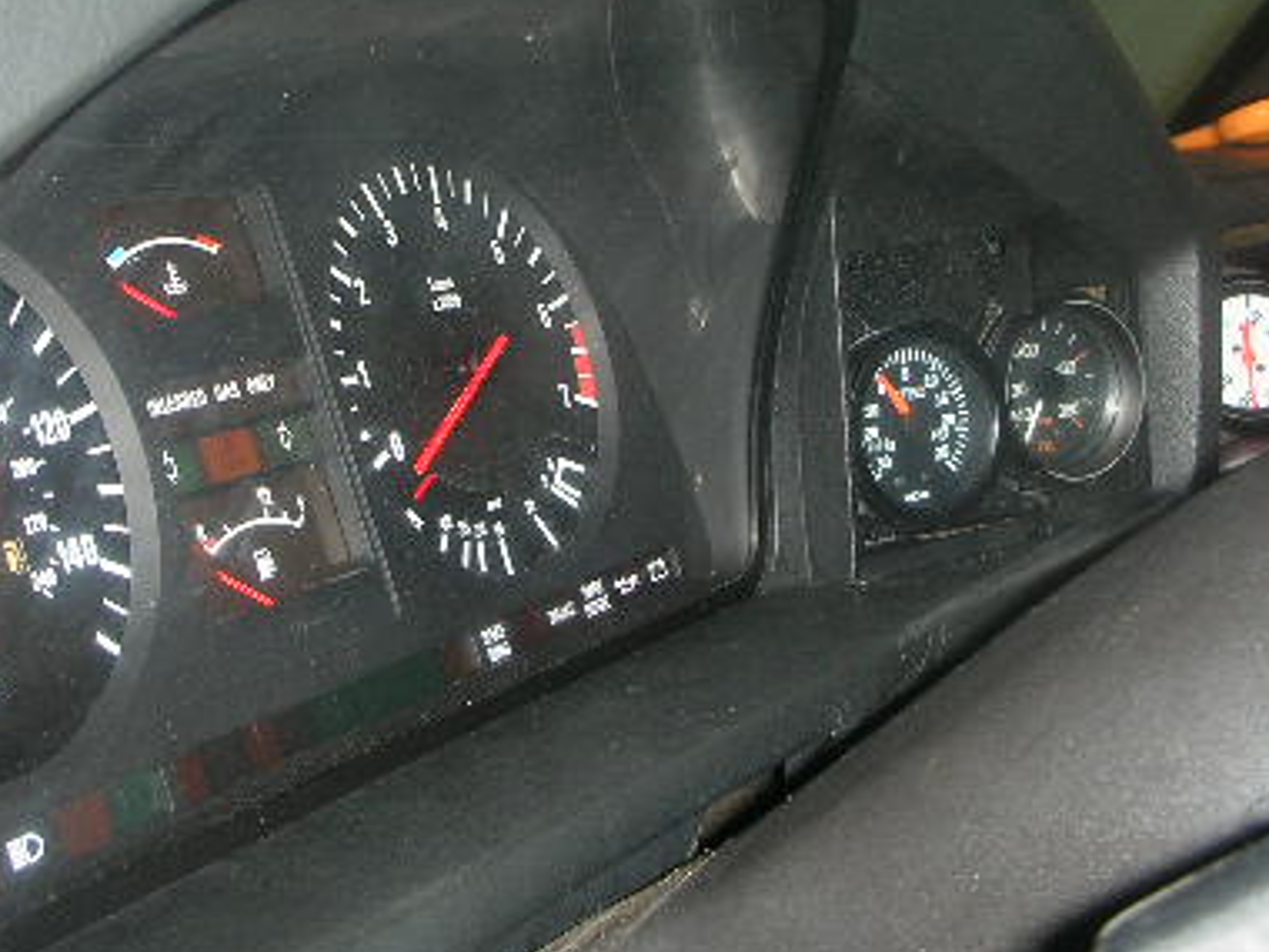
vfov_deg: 24.6
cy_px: 277
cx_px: 444
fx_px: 2163
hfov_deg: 32.5
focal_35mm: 59
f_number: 3
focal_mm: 5.8
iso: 58
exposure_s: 1/60.1
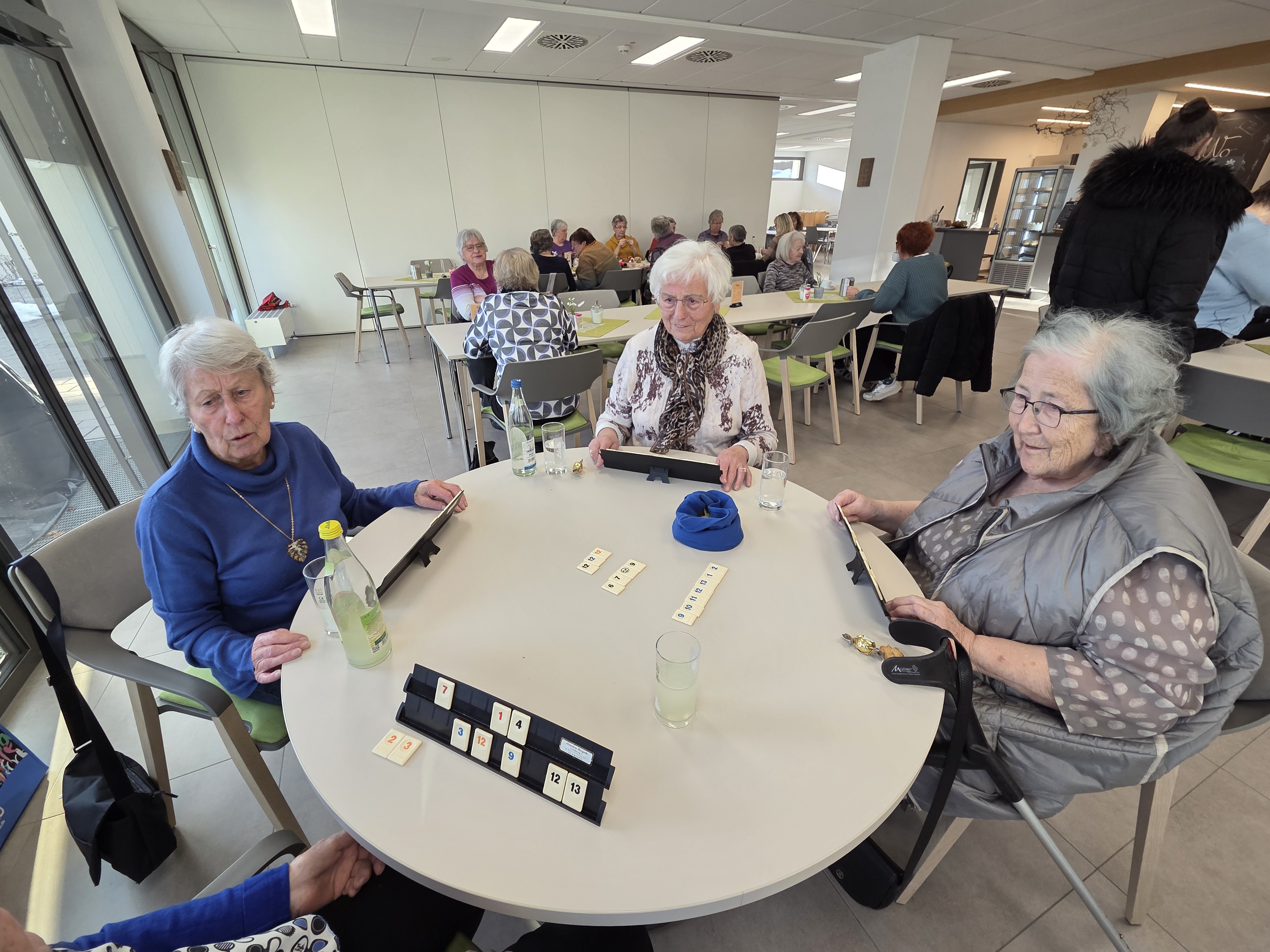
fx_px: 477
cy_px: 476
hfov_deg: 106.2
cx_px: 635
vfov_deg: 89.9
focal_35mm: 13
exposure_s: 1/100
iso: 100
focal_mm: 2.2
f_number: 2.2
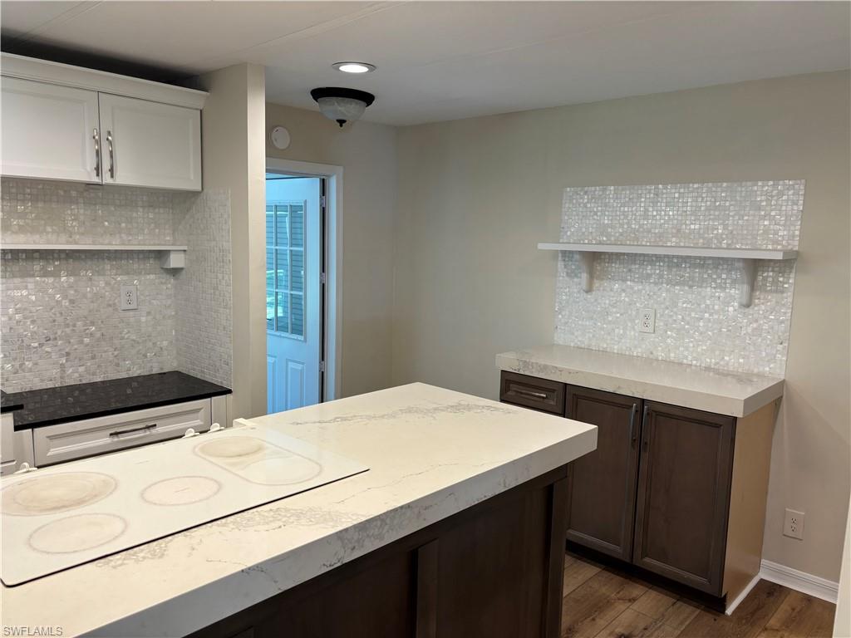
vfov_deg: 53.1
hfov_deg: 67.3
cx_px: 426
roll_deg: -3.4
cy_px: 319
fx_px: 639
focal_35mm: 26
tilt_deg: -7.5
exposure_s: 1/60
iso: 80
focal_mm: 5.96
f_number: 1.6
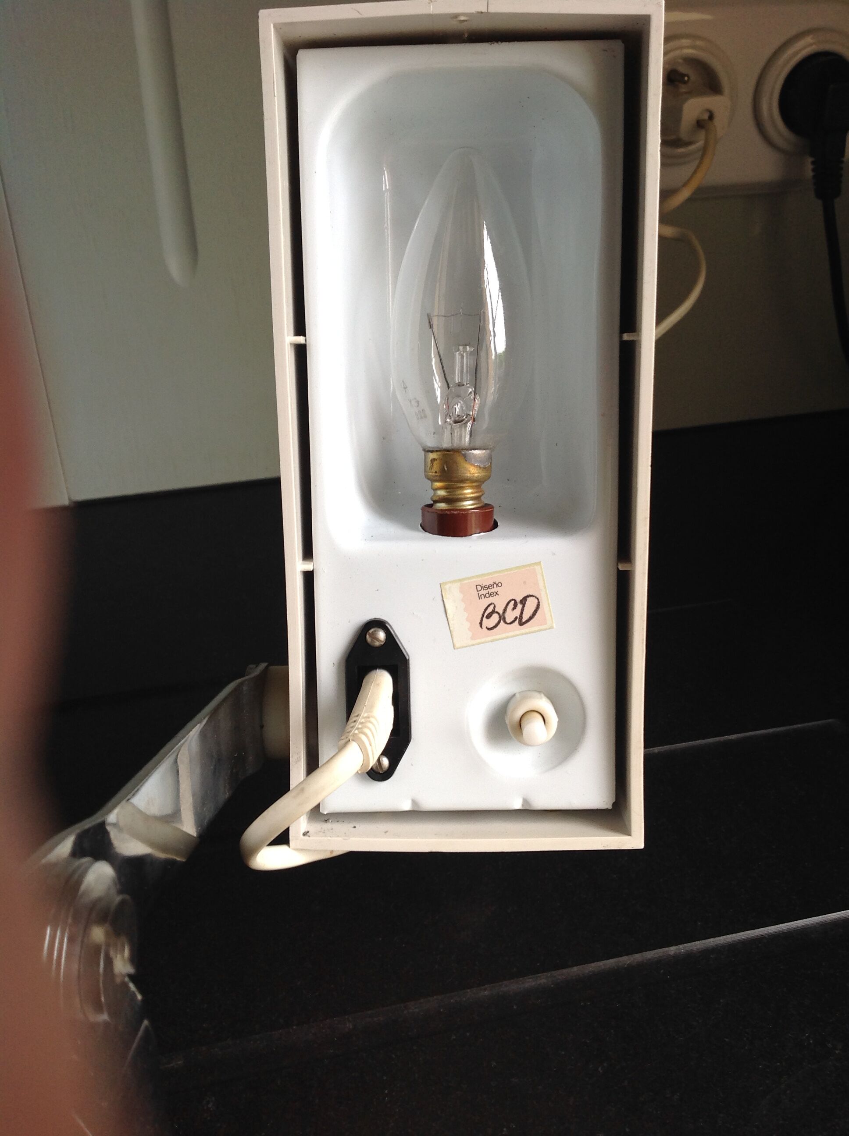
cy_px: 568
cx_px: 424
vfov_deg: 52.7
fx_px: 1148
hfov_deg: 40.6
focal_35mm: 35
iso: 50
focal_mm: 4.28
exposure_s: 1/120
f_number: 2.4
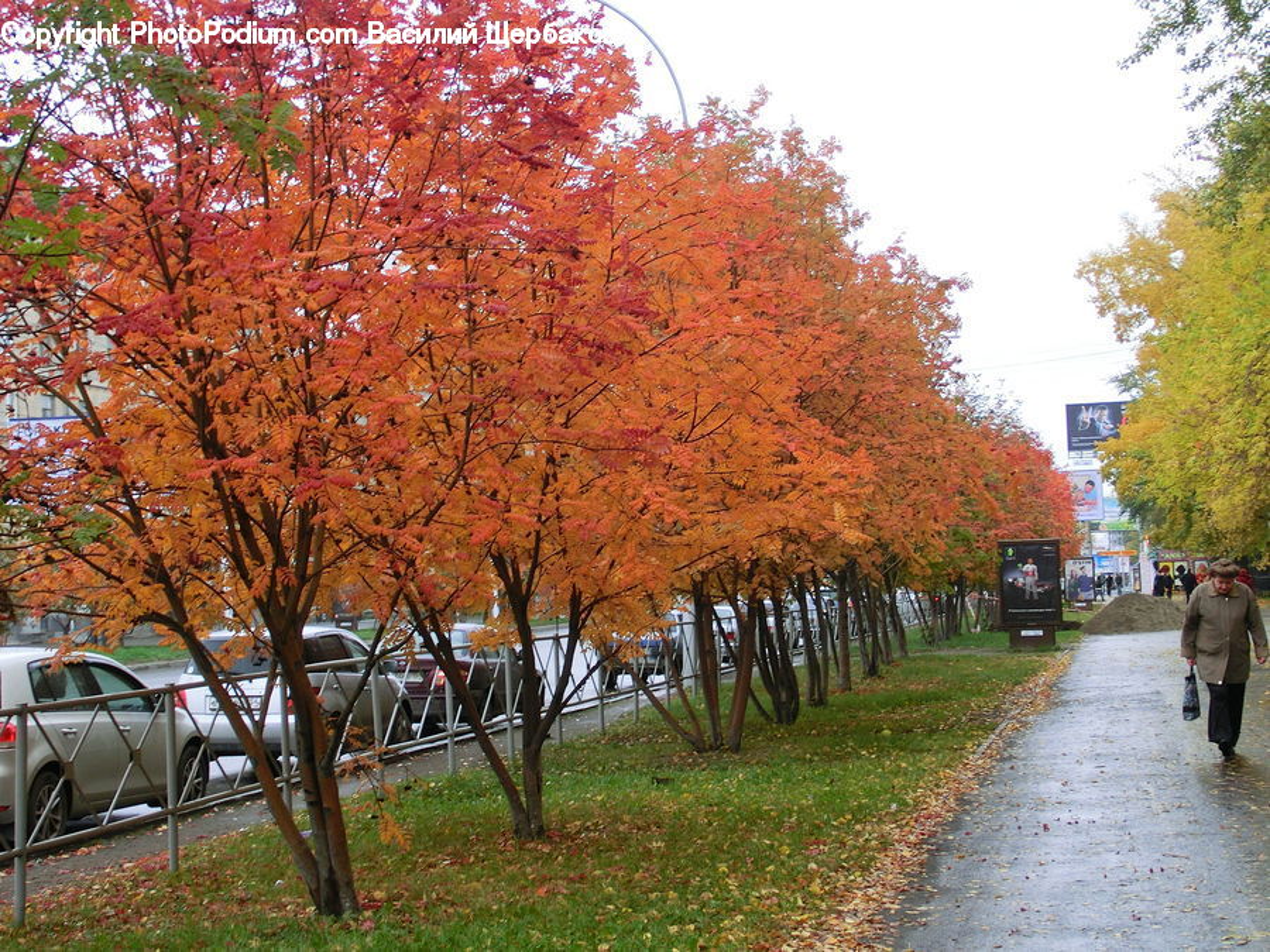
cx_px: 635
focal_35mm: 69
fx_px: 2531
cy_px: 476
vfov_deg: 21.3
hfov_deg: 28.2
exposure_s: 1/60
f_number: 4.8
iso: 100
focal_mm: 12.29
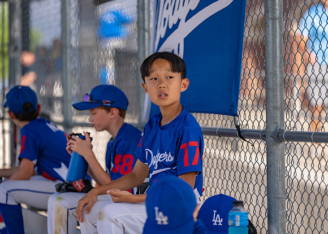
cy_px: 117
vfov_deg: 9.5
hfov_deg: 13.2
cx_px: 164
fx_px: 1415
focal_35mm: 152
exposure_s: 1/3200
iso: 250
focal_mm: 143
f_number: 2.8
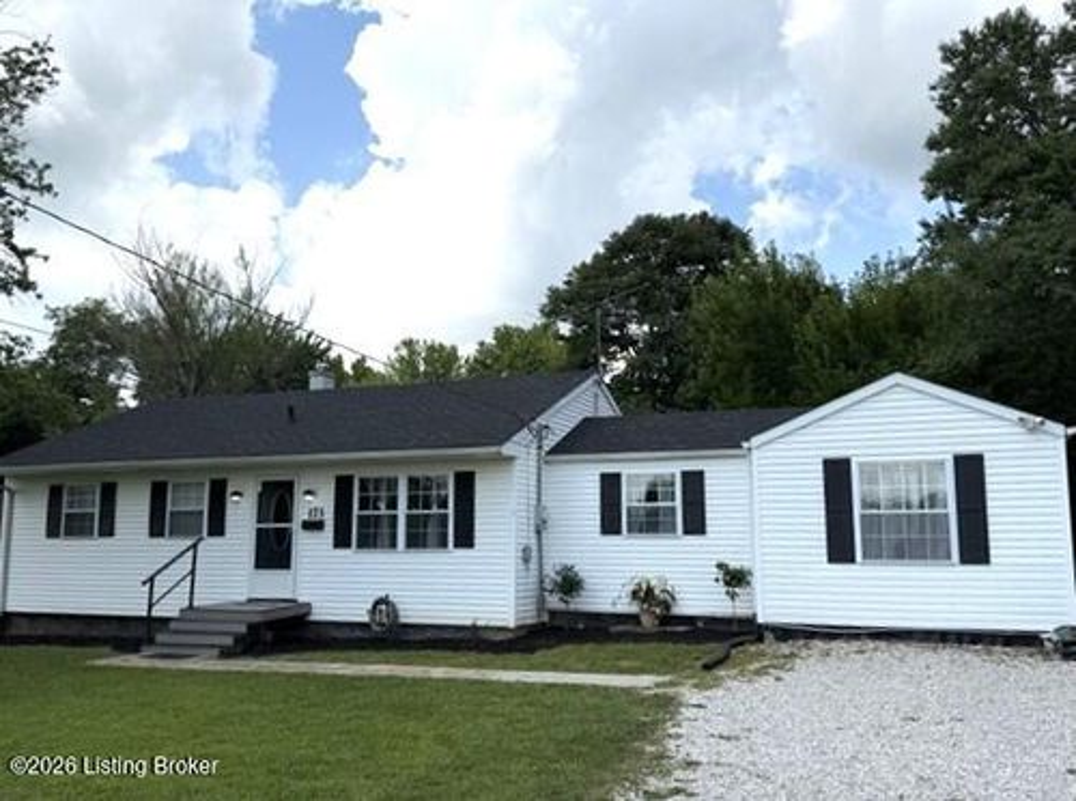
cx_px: 538
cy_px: 400
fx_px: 930
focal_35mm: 30
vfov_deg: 46.6
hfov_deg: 60.1
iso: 80
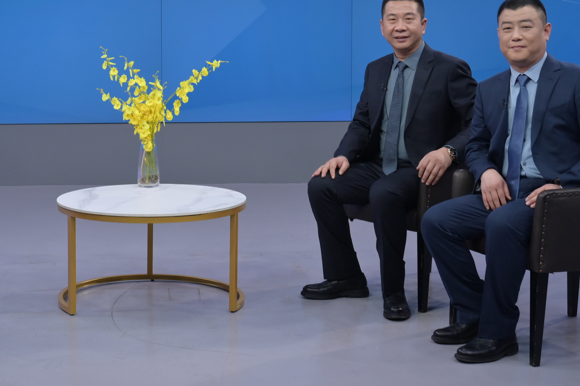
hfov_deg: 28.6
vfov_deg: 19.3
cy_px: 107
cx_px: 182
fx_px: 1127
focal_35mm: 70
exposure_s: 1/40
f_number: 6.3
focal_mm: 35
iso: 400
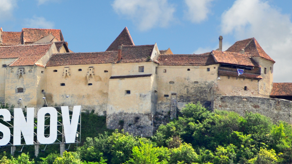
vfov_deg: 2.0
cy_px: 79
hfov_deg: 3.5
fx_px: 4731
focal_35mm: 611
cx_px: 36
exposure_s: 1/200
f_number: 7.1
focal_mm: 200
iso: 200
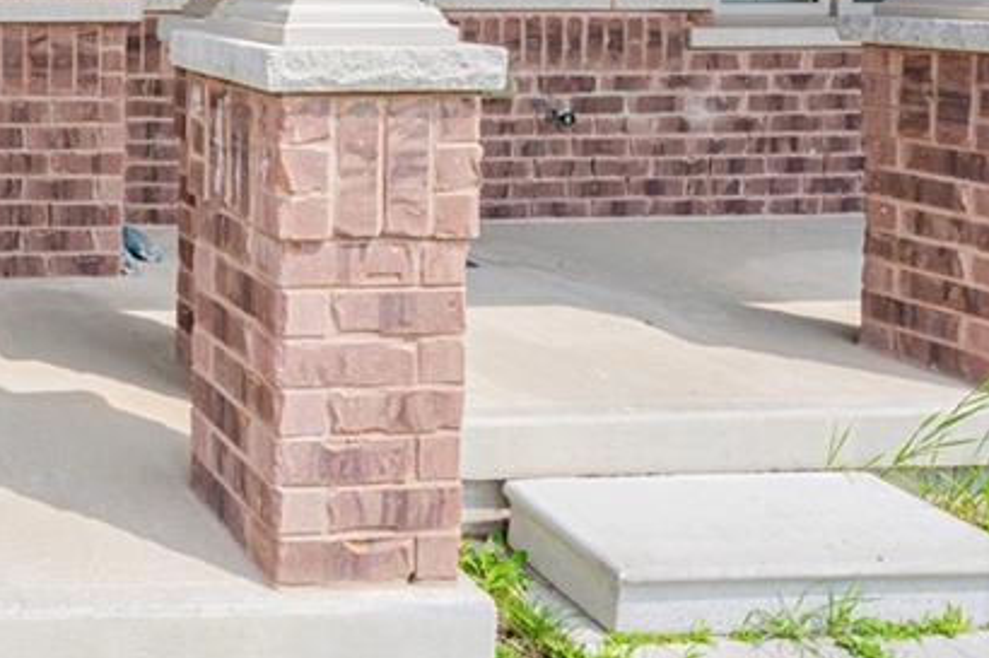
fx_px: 961
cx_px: -239
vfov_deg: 34.0
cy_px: -23
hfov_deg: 38.0
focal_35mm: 35
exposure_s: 1/200
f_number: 9
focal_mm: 14
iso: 800
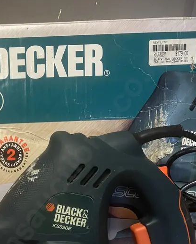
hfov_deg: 27.2
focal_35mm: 54
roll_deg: -0.9
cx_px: 21
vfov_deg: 32.3
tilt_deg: -33.8
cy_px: 237
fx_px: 391
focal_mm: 3.99
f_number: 1.8
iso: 80
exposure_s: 1/50
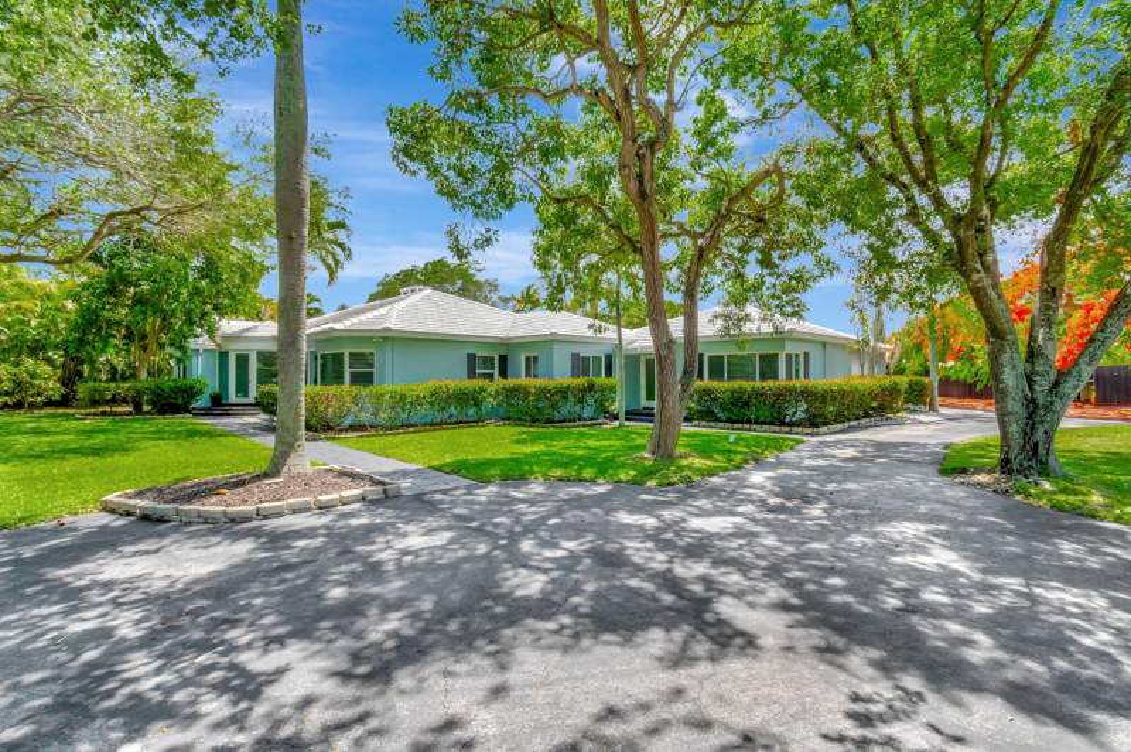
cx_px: 566
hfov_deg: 100.4
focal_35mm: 15
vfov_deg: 77.2
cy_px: 376
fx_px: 471
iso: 1100
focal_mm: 10
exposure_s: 1/400
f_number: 8
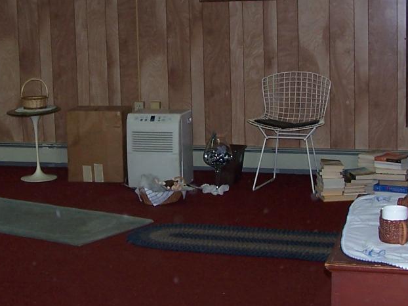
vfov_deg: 16.7
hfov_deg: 22.2
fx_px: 1037
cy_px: 111
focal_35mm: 88
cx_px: 173
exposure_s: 1/60
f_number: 2.8
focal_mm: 6.3
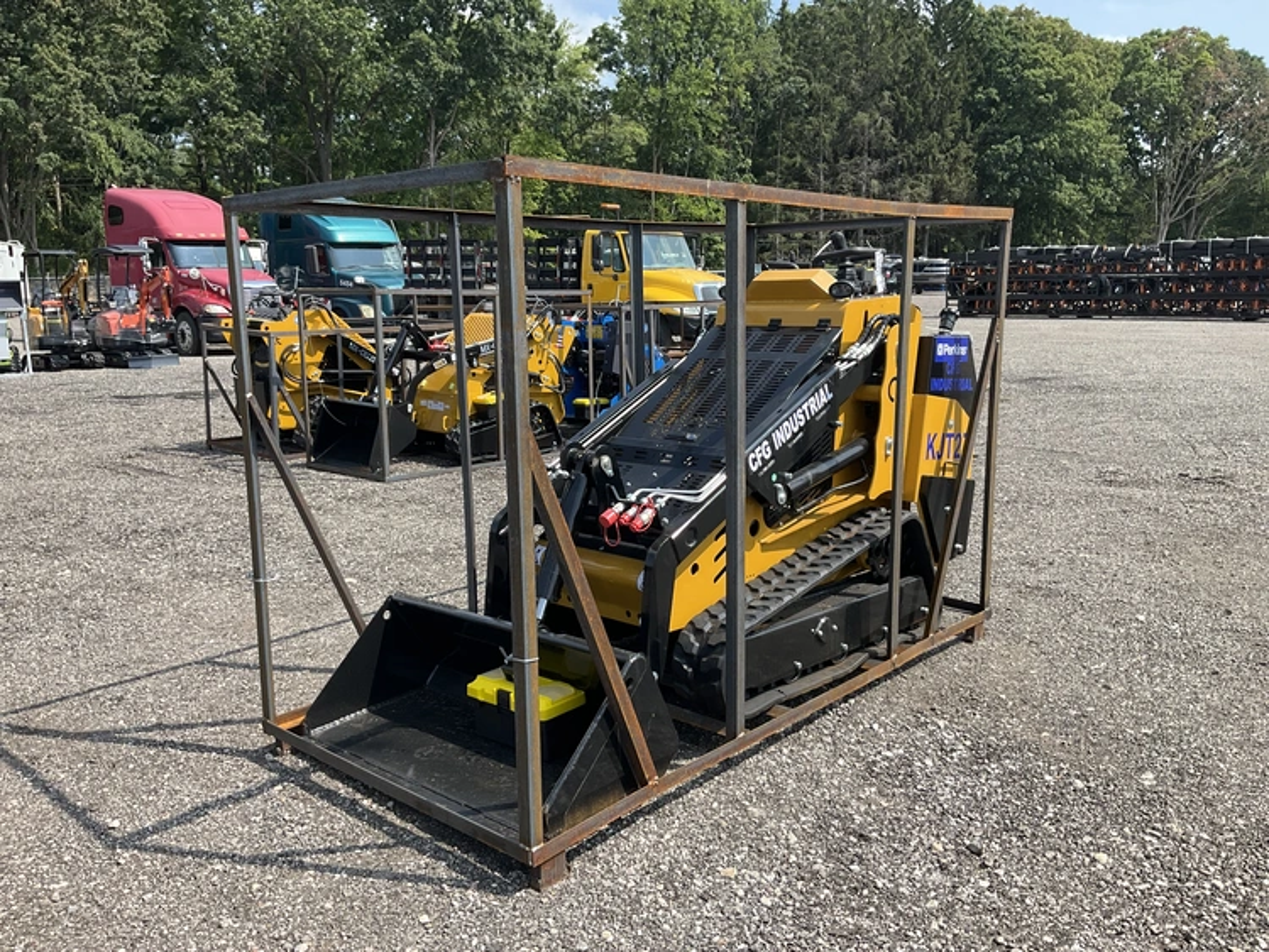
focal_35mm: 29
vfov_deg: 48.3
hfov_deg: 61.6
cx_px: 634
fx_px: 1063
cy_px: 476
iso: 25
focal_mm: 3
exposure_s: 1/944
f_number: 1.8
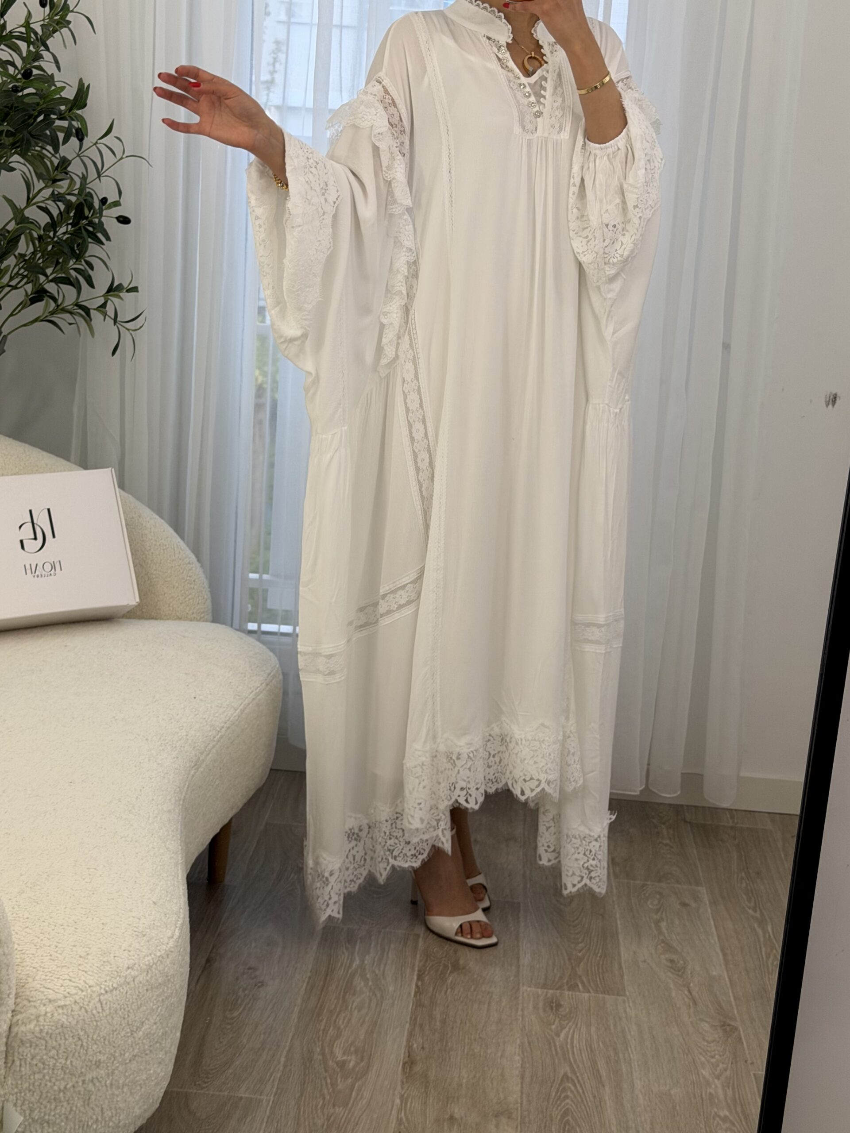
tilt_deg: -28.2
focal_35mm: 48
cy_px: 566
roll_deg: -3.2
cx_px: 425
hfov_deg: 30.3
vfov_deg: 39.7
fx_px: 1572
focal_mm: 6.76
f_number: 1.78
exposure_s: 1/100
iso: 50
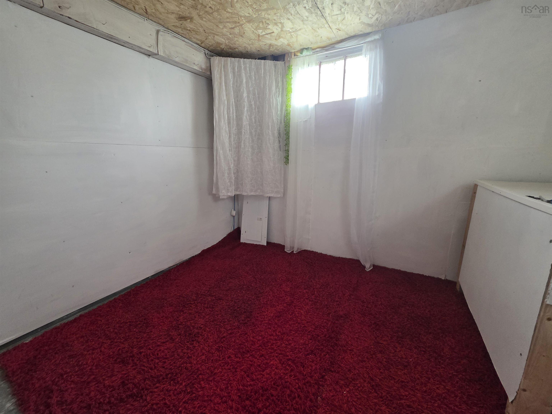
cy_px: 207
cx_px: 276
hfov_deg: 106.2
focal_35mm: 13
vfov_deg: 89.9
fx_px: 207
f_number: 1.9
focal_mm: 2.2
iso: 250
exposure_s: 1/60
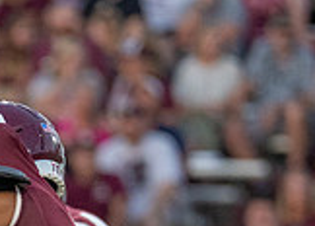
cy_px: 361
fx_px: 10861
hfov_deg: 1.7
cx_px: -106
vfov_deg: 1.2
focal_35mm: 1213
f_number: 2.8
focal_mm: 200
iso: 1600
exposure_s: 1/1250
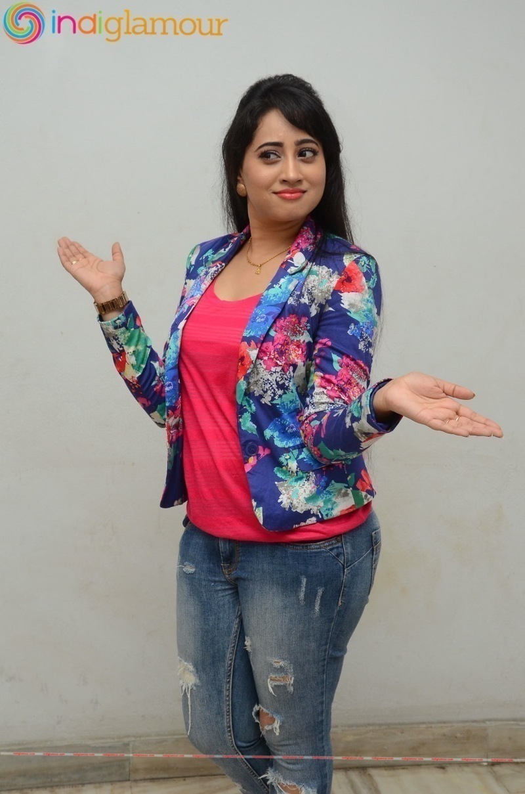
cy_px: 397
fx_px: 1319
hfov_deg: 22.5
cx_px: 262
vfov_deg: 33.5
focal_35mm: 60
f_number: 7.1
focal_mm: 40
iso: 1000
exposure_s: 1/125
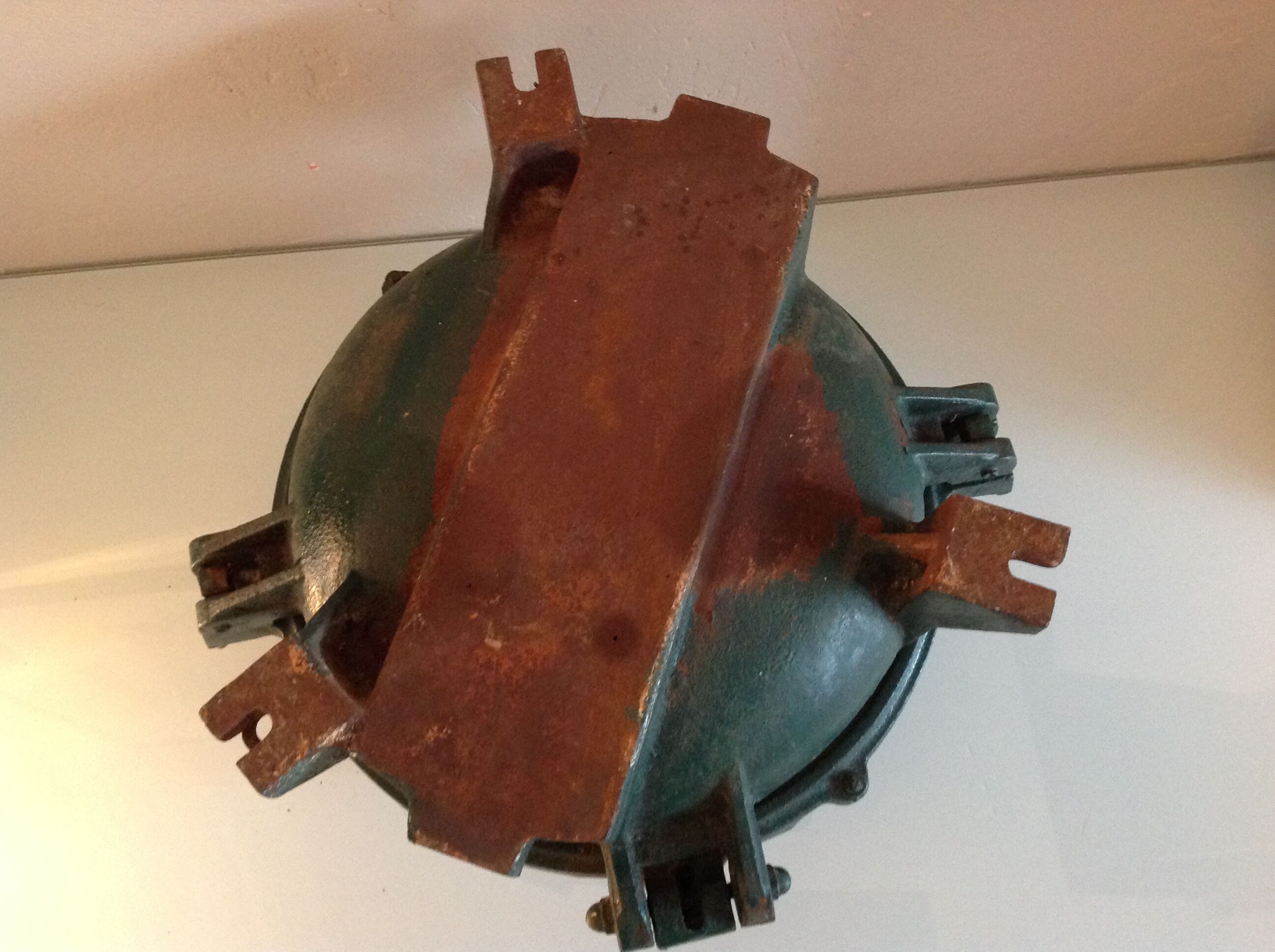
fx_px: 1287
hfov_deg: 52.7
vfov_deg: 40.6
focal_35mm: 35
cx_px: 638
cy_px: 476
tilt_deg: -71.0
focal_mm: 4.28
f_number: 2.4
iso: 400
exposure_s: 1/17
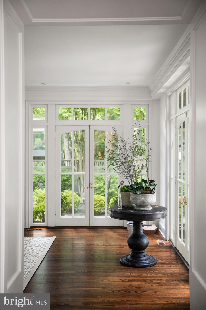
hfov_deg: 32.6
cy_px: 155
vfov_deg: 47.4
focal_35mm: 41
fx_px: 352
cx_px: 103
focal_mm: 41
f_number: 2.8
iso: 1600
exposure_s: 1/80
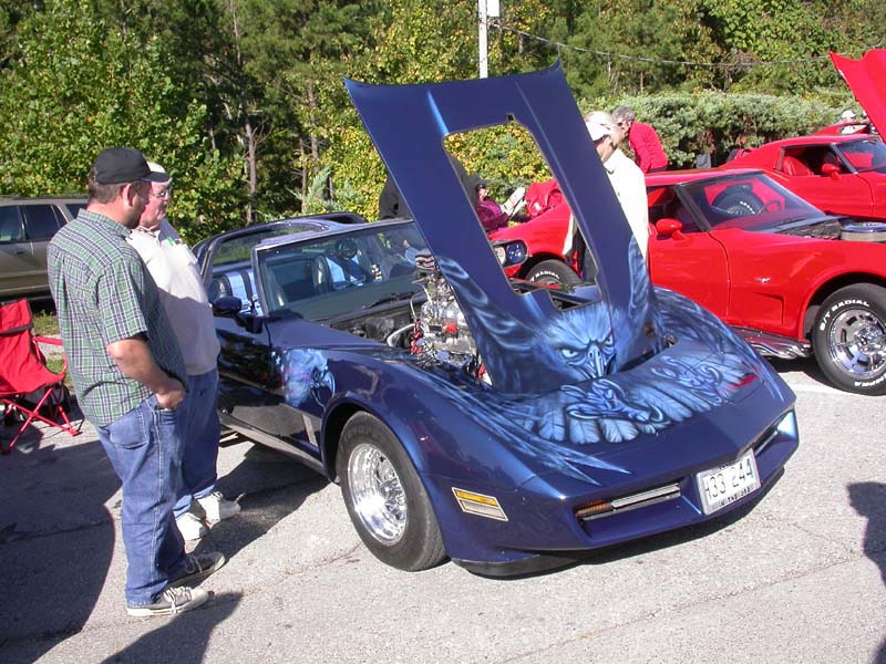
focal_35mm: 38
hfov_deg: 49.0
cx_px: 443
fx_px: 973
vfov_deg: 37.7
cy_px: 332
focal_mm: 7.85
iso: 100
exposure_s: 1/263
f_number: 6
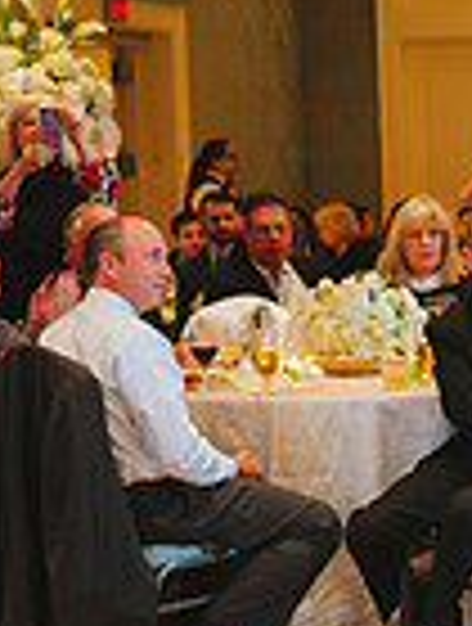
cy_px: 482
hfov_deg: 8.0
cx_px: 1029
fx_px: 3185
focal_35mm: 176
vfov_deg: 11.2
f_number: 2.8
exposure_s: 1/80
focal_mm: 44
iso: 1250
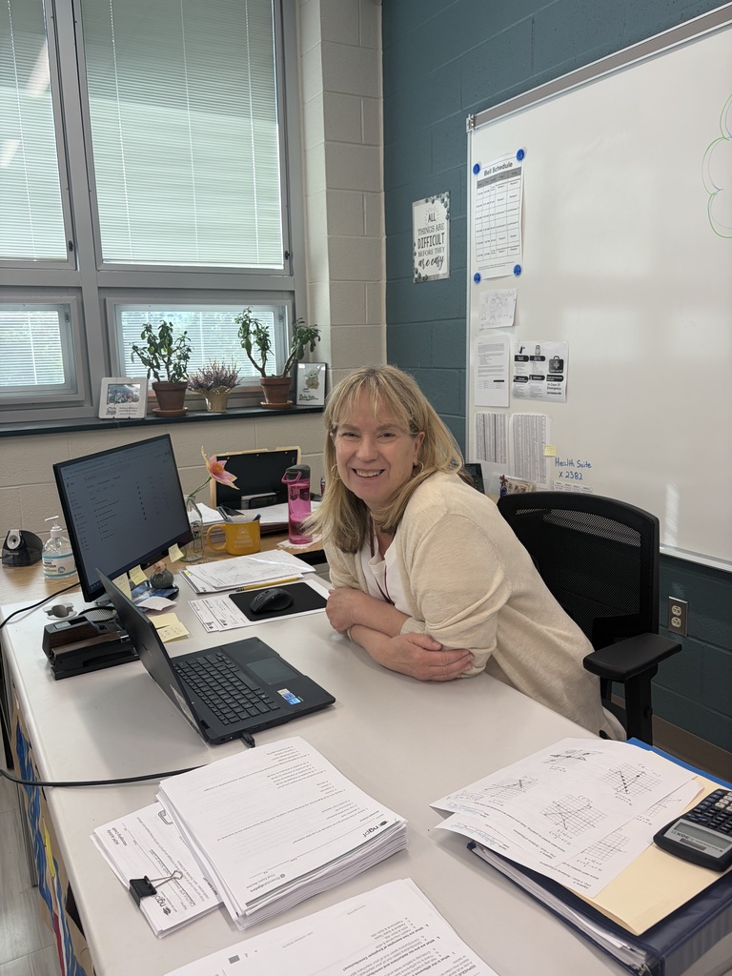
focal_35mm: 26
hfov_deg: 53.1
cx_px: 366
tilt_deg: -9.4
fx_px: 733
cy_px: 488
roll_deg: +2.1
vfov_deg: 67.3
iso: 50
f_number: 1.6
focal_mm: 5.96
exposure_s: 1/120
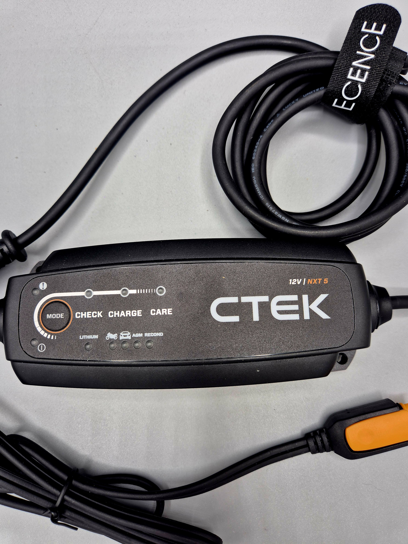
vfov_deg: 73.9
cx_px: 204
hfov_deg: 58.9
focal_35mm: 23
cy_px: 272
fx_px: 361
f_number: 1.8
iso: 25
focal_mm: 5.4
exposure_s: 1/182
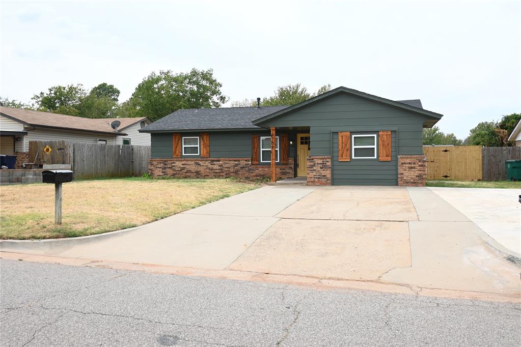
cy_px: 174
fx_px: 456
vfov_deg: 41.7
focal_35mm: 32
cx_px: 260
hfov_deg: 59.5
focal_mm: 21
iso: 125
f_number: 7.1
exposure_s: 1/200
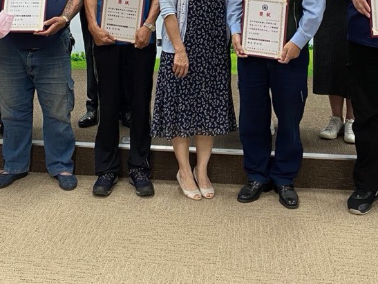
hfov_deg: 33.7
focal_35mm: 57
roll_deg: -0.4
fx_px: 623
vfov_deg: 24.1
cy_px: -26
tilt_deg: -3.8
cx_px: 164
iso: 100
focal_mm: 4.25
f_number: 1.8
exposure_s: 1/60
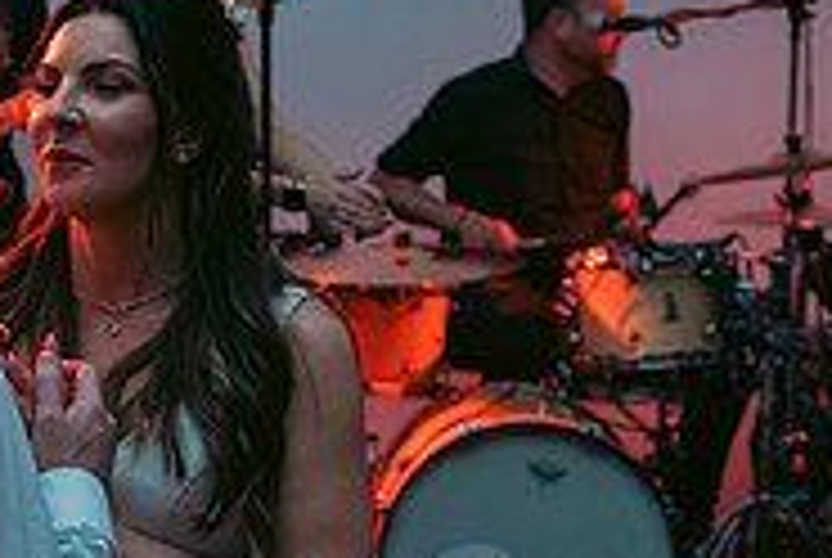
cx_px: -184
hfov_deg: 19.7
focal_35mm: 97
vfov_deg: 14.1
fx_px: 2245
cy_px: 380
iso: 800
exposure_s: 1/160
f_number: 3.5
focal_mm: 31
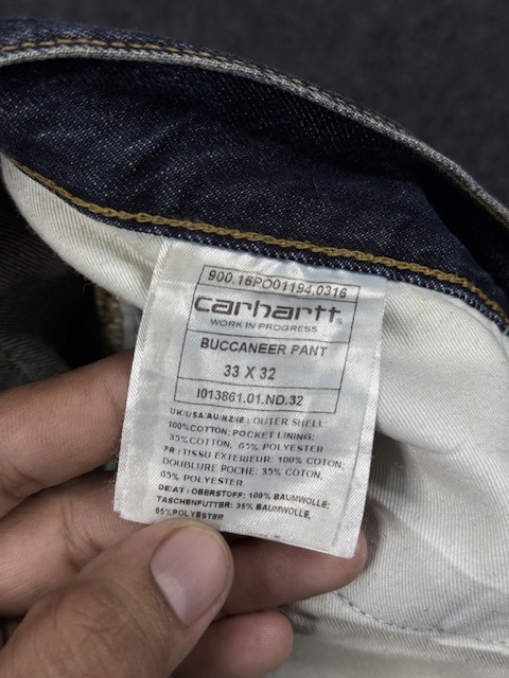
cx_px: 254
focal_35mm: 48
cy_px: 339
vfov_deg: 39.7
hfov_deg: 30.3
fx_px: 941
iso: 50
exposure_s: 1/197
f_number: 1.78
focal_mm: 6.76
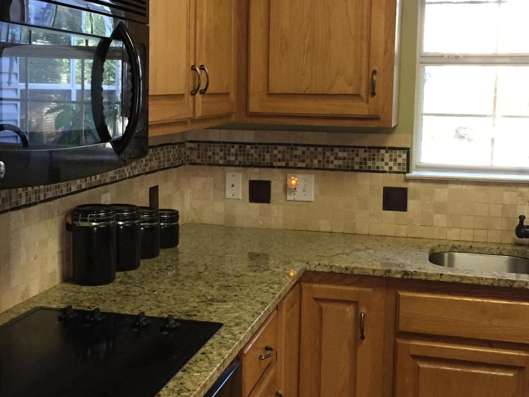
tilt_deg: -4.1
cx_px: 234
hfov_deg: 37.4
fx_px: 779
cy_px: 170
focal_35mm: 51
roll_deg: -0.5
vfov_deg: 28.5
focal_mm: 4.15
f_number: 2.2
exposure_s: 1/30
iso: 160
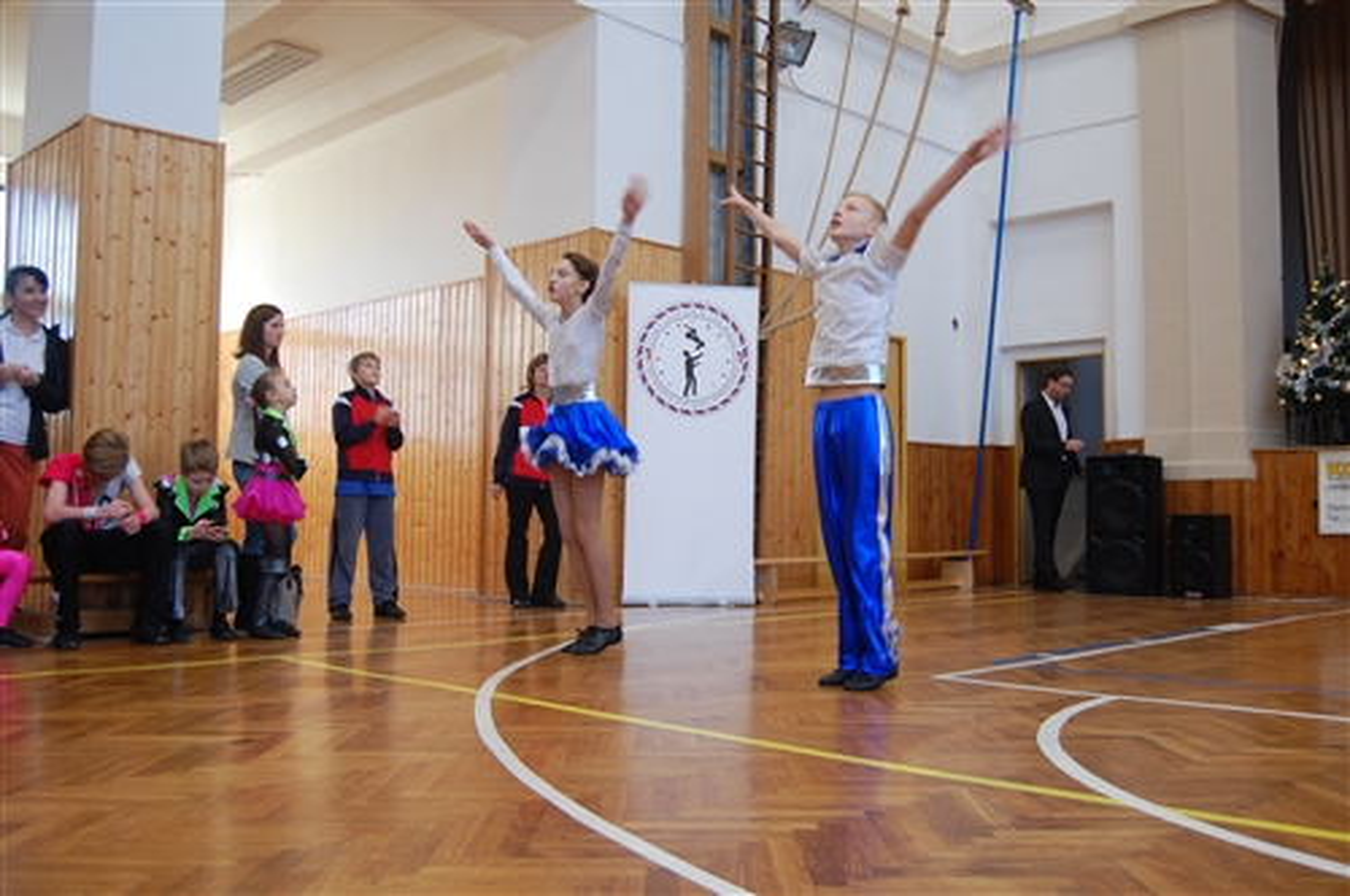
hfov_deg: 57.3
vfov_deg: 39.9
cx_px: 675
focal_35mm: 33
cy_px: 448
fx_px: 1236
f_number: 3.8
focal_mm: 22
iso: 400
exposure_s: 1/50
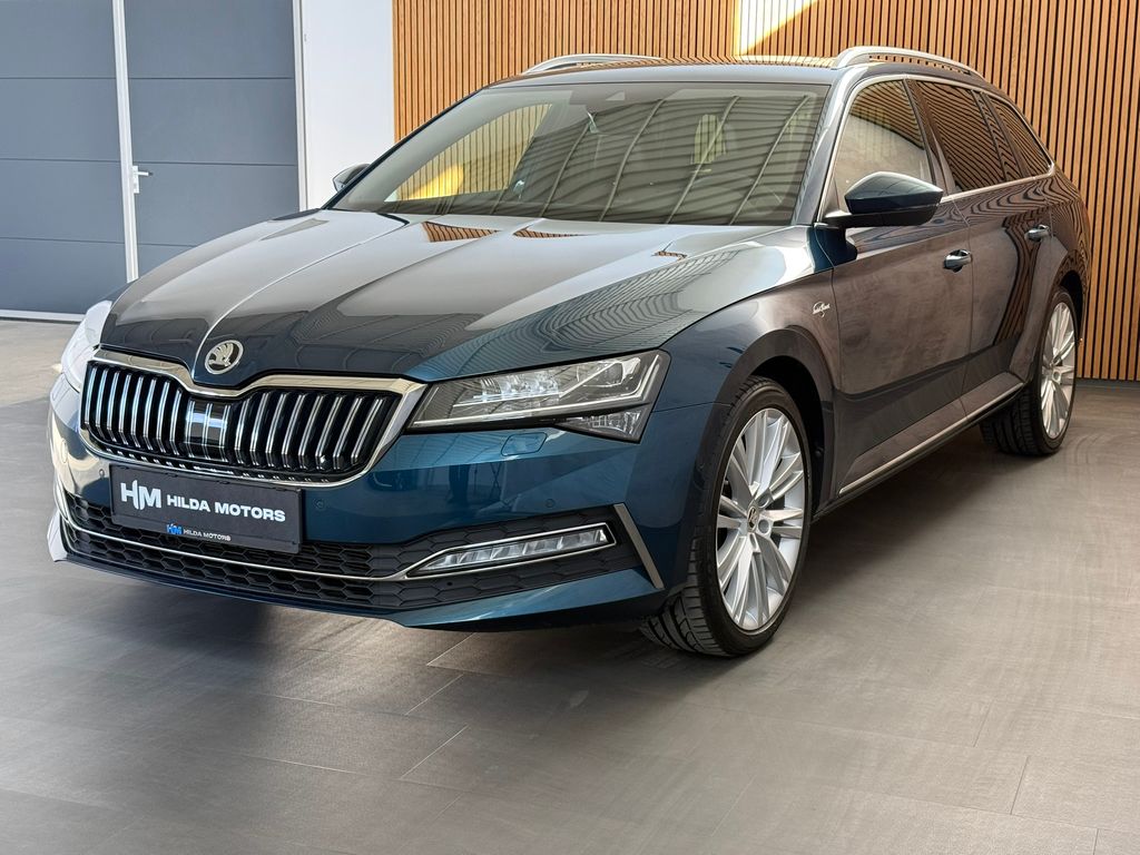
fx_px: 1581
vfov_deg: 30.3
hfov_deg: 39.7
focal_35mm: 48
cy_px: 428
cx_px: 570
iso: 100
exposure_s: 1/60
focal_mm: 6.76
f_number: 1.78
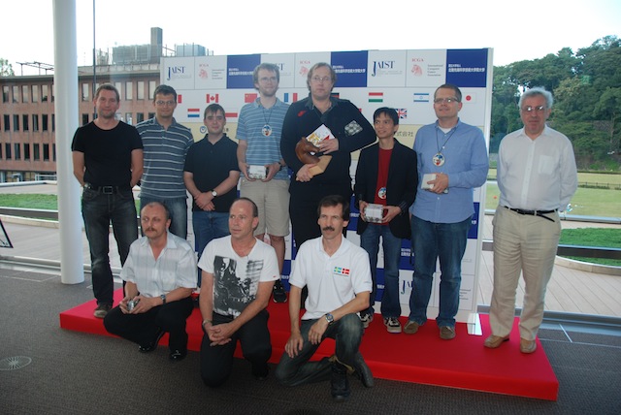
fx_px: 466
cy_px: 208
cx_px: 310
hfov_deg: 67.3
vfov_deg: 48.0
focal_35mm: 27
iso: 200
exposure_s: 1/60
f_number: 3.5
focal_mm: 18
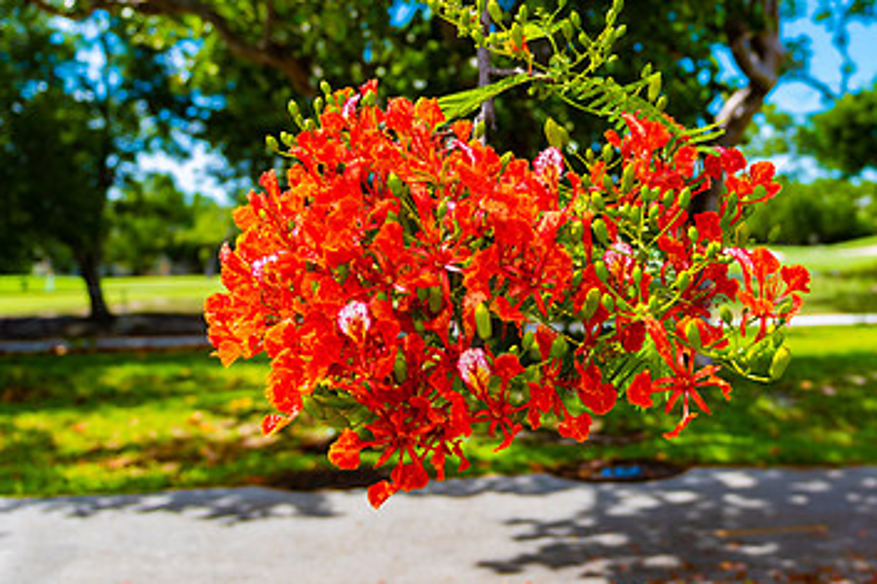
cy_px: 222
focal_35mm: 51
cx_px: 559
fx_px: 1242
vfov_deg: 26.4
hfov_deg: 38.6
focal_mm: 31
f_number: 2.8
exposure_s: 1/640
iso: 64
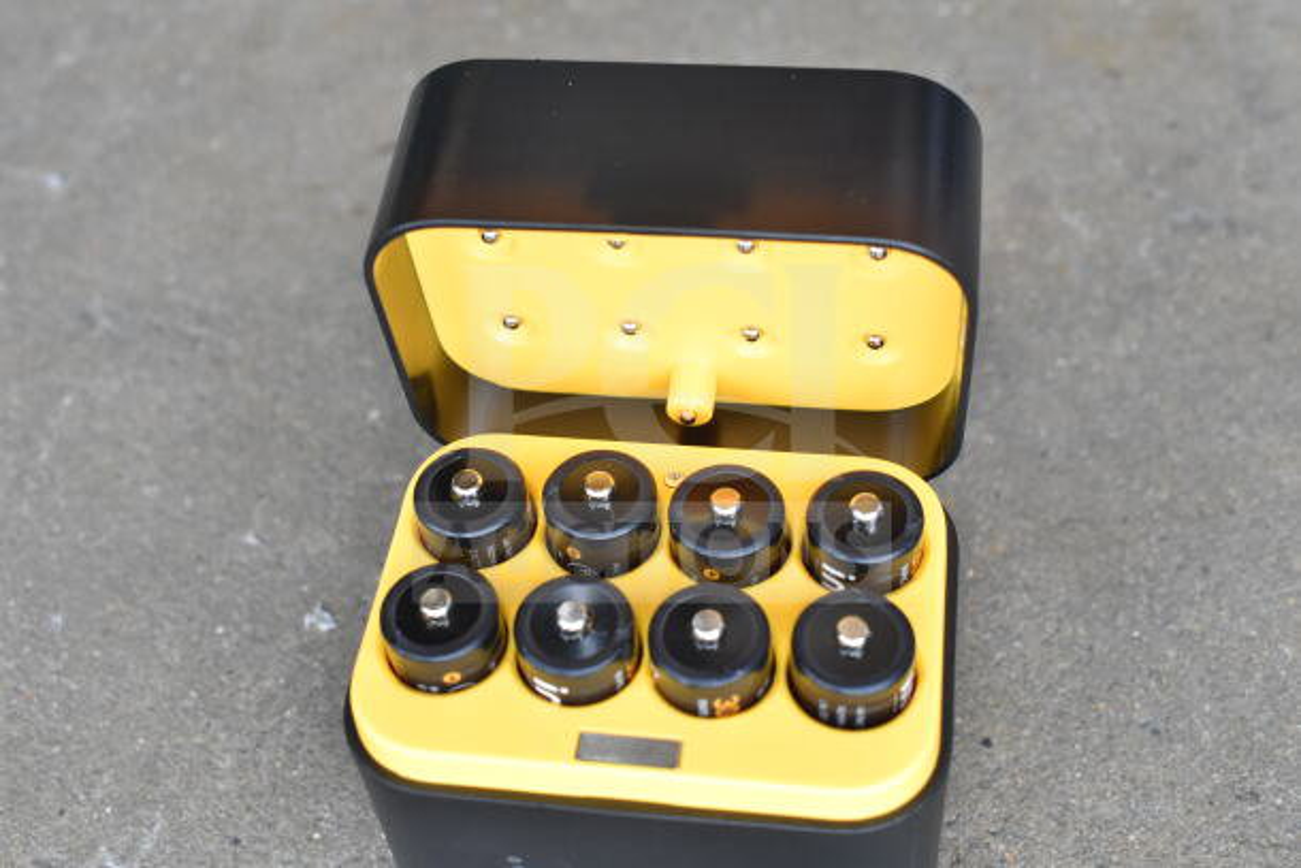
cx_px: 650
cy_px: 434
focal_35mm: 48
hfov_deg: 41.1
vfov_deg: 28.1
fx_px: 1735
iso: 1600
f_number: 8
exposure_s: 1/250
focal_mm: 32
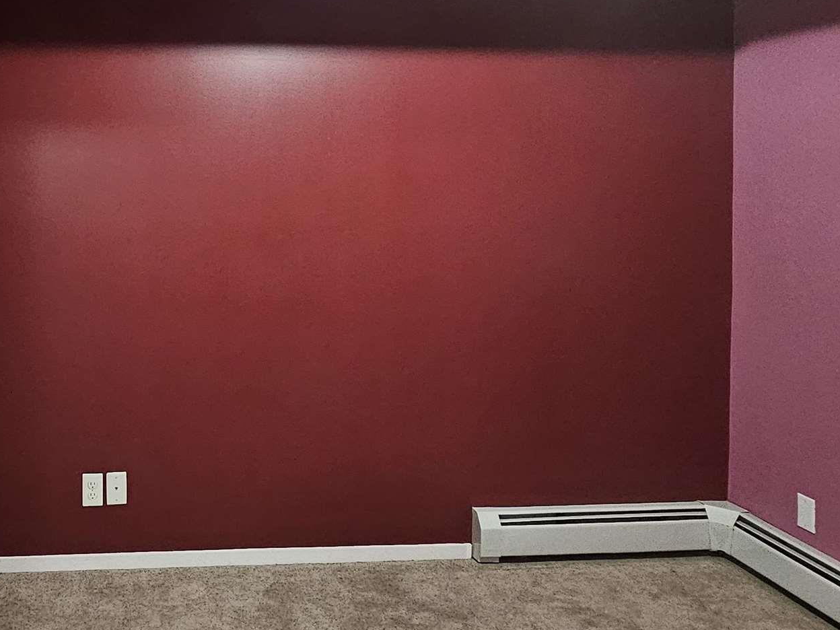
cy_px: 174
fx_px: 777
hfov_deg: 52.7
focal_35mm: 32
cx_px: 154
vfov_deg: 43.1
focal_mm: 2.2
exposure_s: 1/24
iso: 800
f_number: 2.2
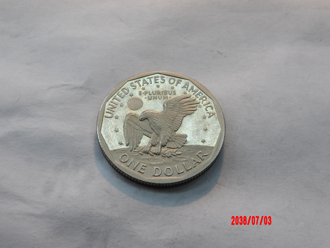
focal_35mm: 42
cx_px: 165
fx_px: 400
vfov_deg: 34.3
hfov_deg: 44.8
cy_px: 124
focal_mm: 7.6
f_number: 4.9
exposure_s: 1/30
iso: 198
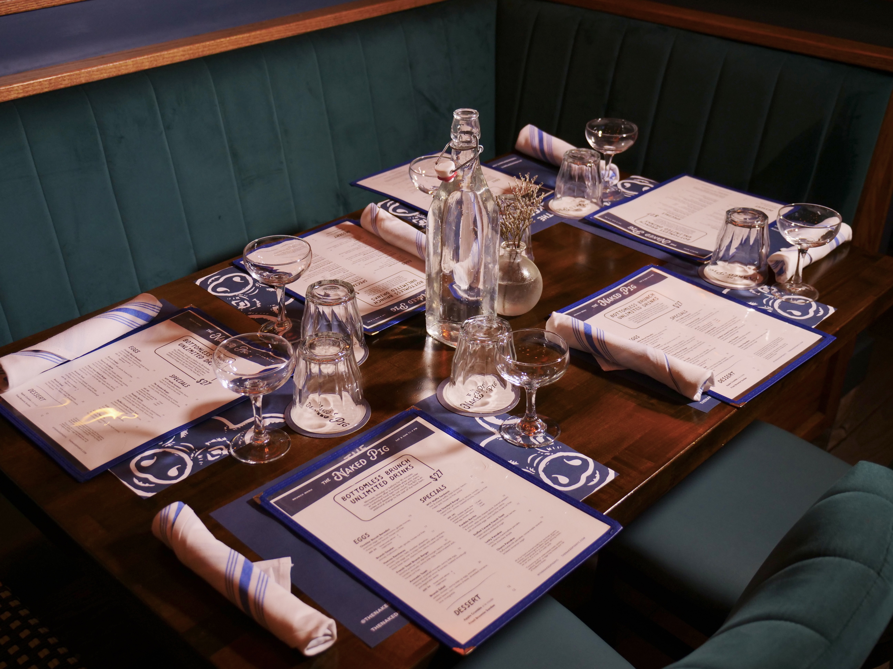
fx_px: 1032
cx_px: 446
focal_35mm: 40
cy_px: 334
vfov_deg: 36.0
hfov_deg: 46.8
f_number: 2.8
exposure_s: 1/60
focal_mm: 20
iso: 640
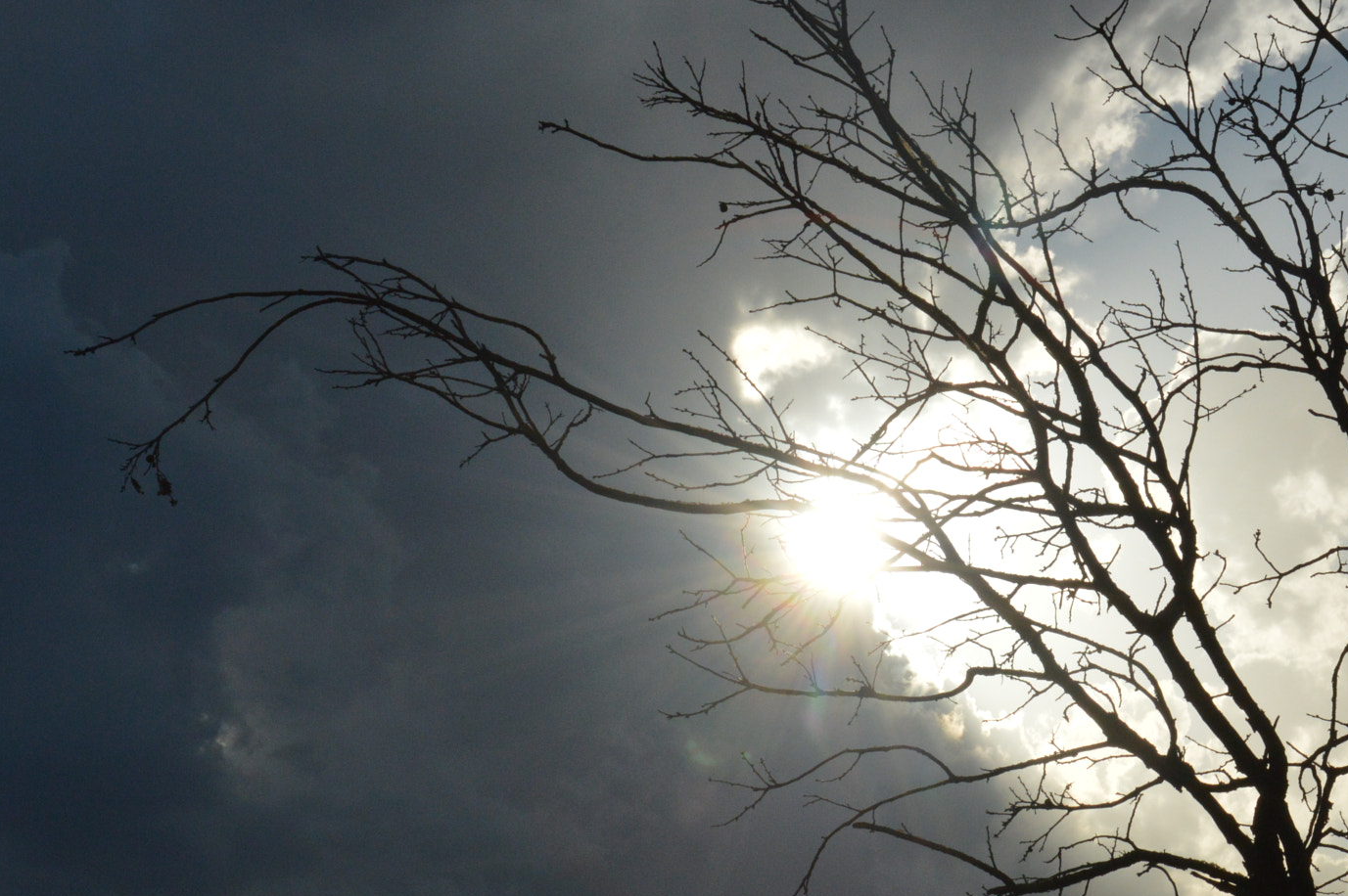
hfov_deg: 17.6
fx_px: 4340
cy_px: 658
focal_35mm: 116
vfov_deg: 11.8
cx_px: 797
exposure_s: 1/2000
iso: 800
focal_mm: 52
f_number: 18
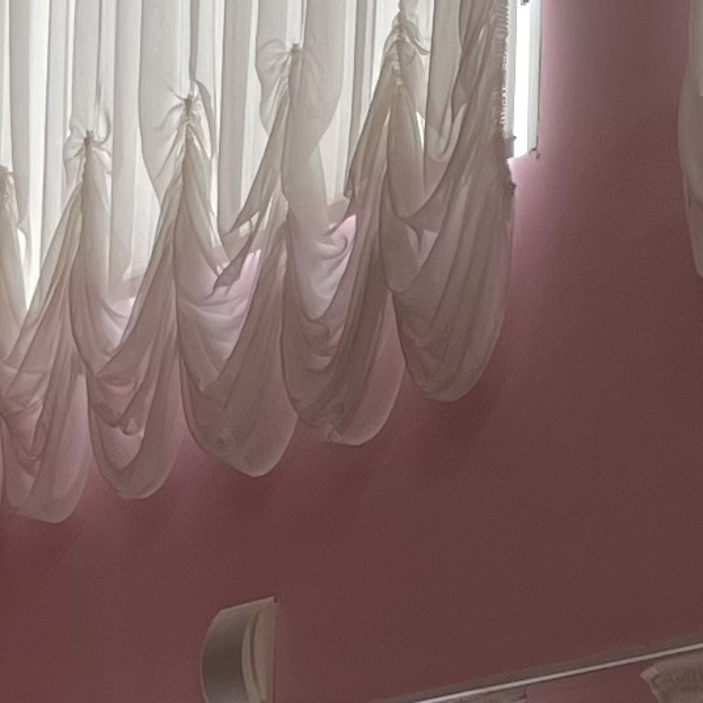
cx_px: 218
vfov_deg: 9.5
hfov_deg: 10.1
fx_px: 3975
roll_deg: -1.1
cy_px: 1355
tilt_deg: +2.1
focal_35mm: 173
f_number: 1.6
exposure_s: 1/100
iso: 40
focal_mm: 5.1
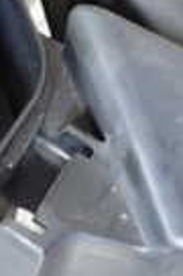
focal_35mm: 115
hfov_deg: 10.9
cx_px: -175
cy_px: -126
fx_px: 881
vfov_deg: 16.4
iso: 250
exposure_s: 1/30
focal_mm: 4.5
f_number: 2
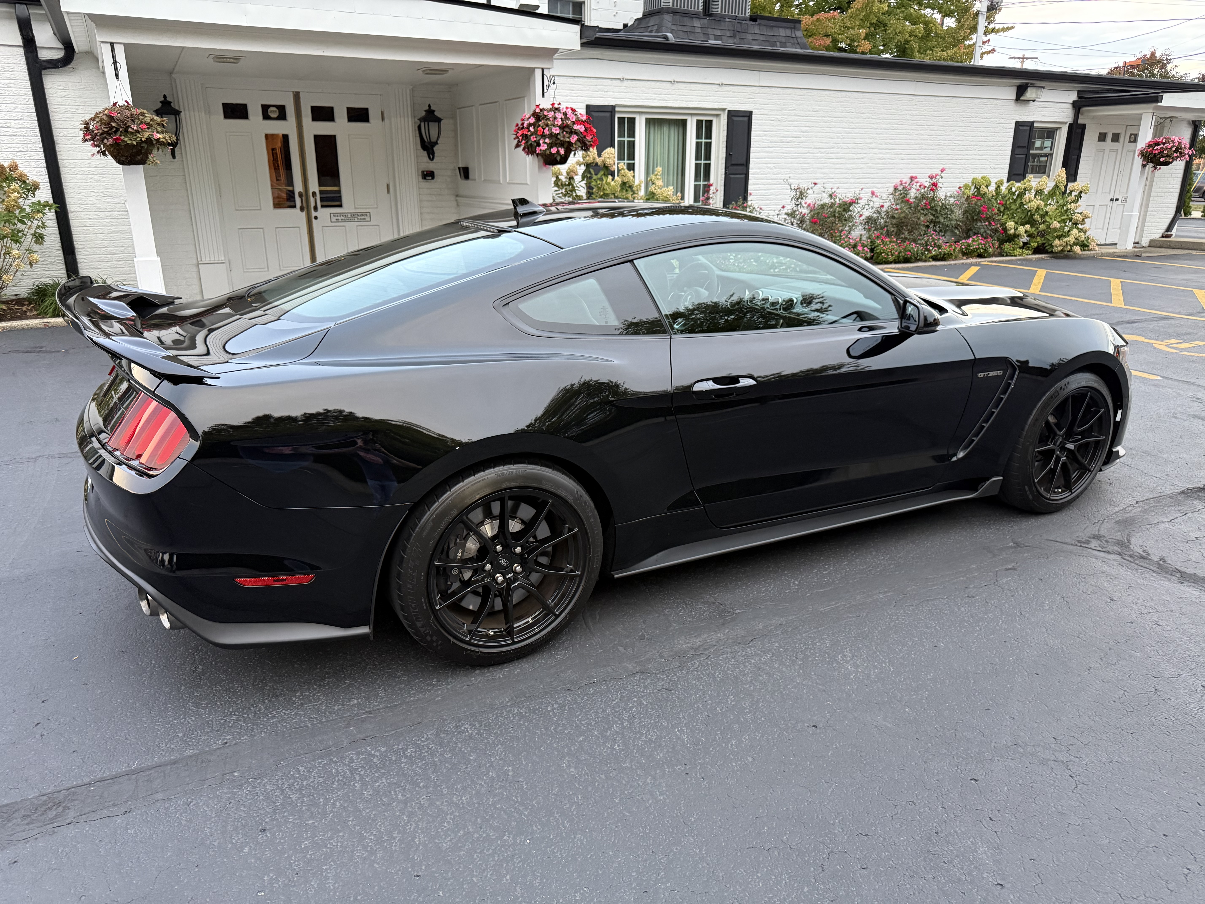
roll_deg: -0.4
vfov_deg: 56.8
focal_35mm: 24
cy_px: 452
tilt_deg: -18.3
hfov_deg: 71.6
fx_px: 835
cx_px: 602
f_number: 1.78
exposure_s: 1/60
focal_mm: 6.76
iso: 400
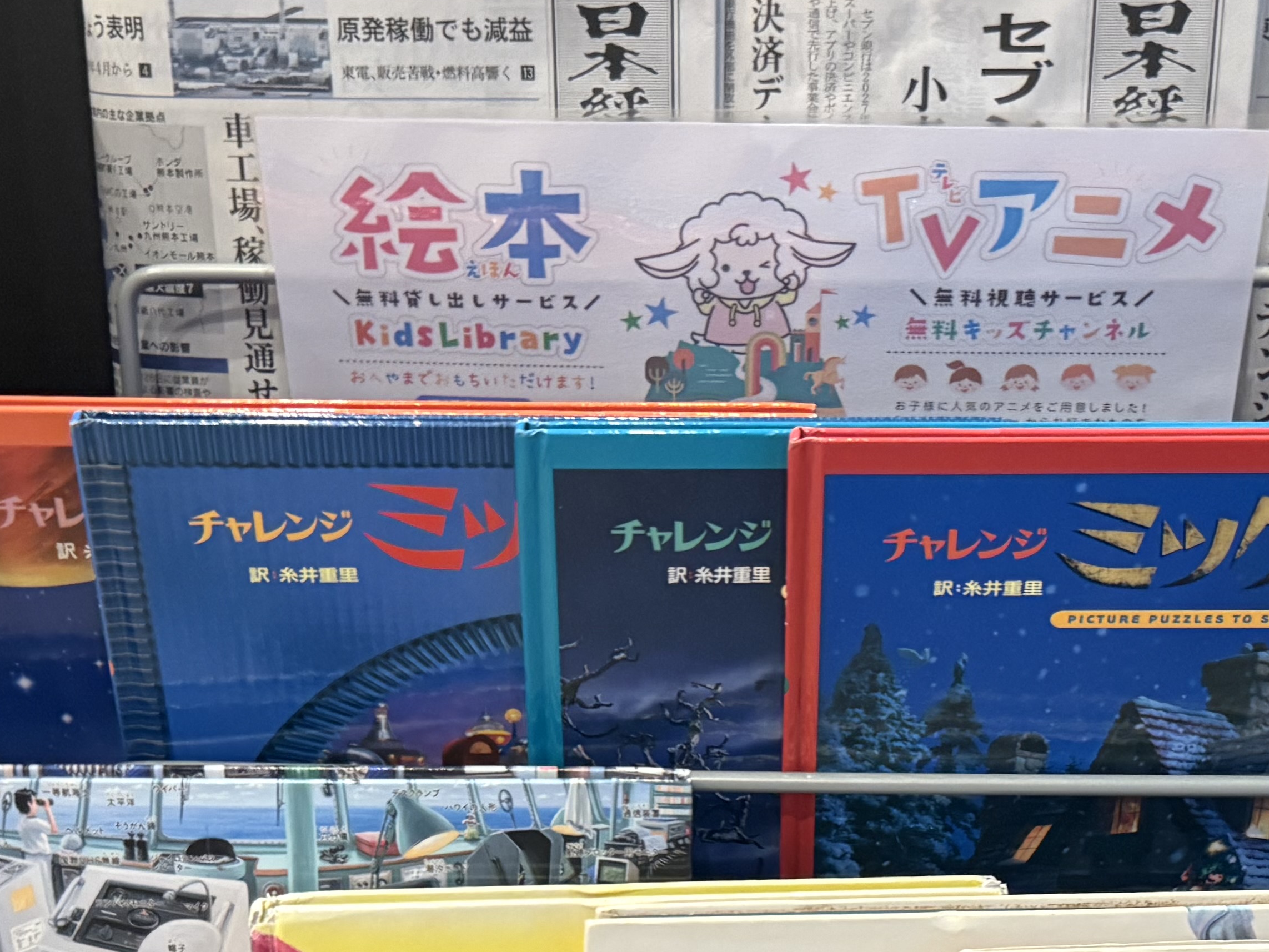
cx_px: 737
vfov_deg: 23.9
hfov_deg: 32.1
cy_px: 819
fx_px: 2200
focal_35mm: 60
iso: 500
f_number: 1.78
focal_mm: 6.76
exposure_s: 1/50
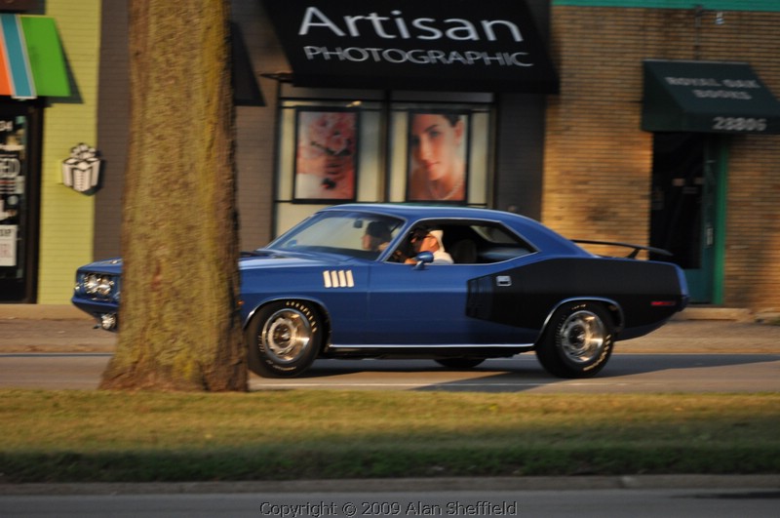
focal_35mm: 300
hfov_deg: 6.9
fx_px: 6491
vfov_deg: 4.6
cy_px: 259
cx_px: 390
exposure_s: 1/800
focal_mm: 200
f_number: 5.6
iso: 800
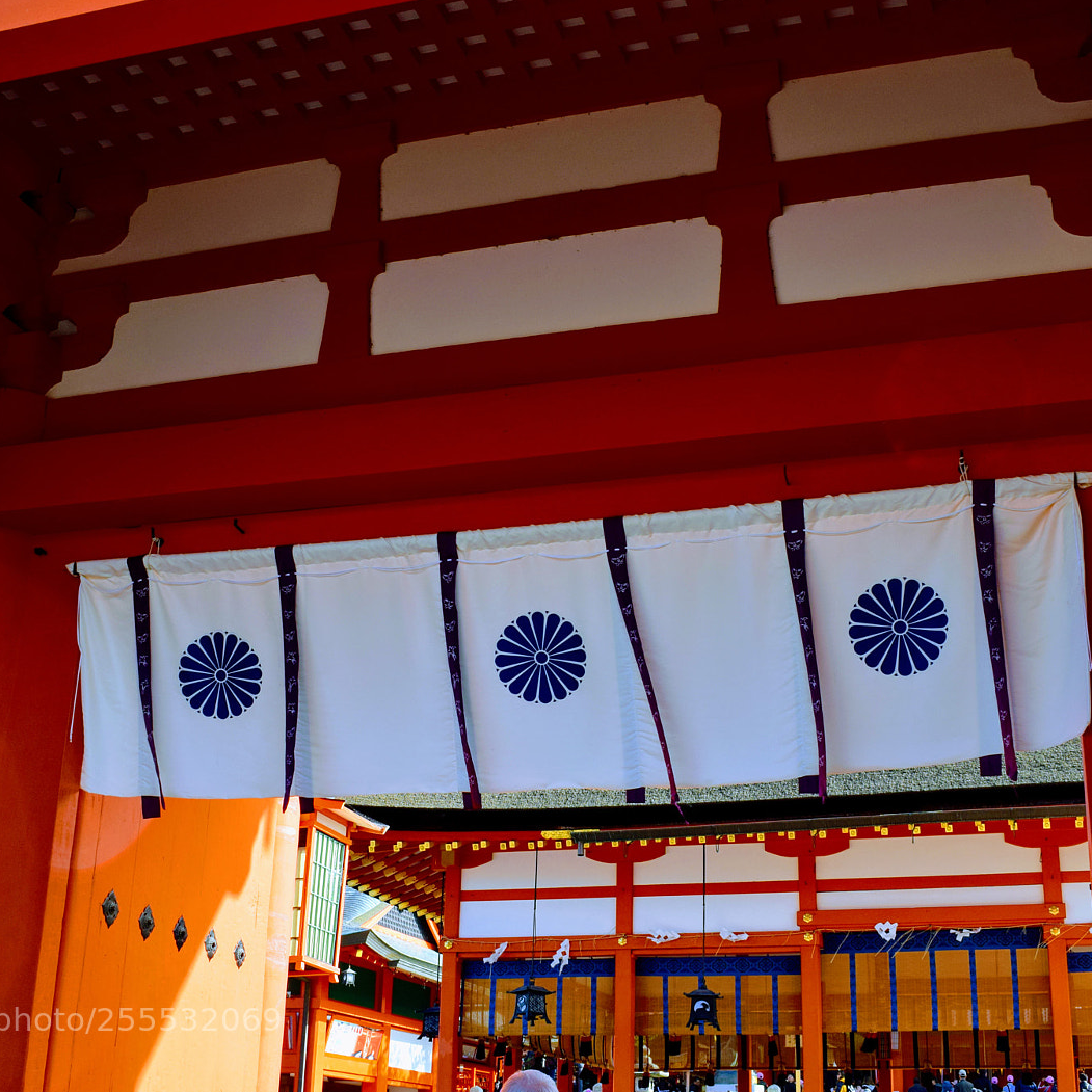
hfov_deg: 37.8
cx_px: 568
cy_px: 548
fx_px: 1593
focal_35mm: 45
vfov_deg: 37.8
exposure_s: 1/250
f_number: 8
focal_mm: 23
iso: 220
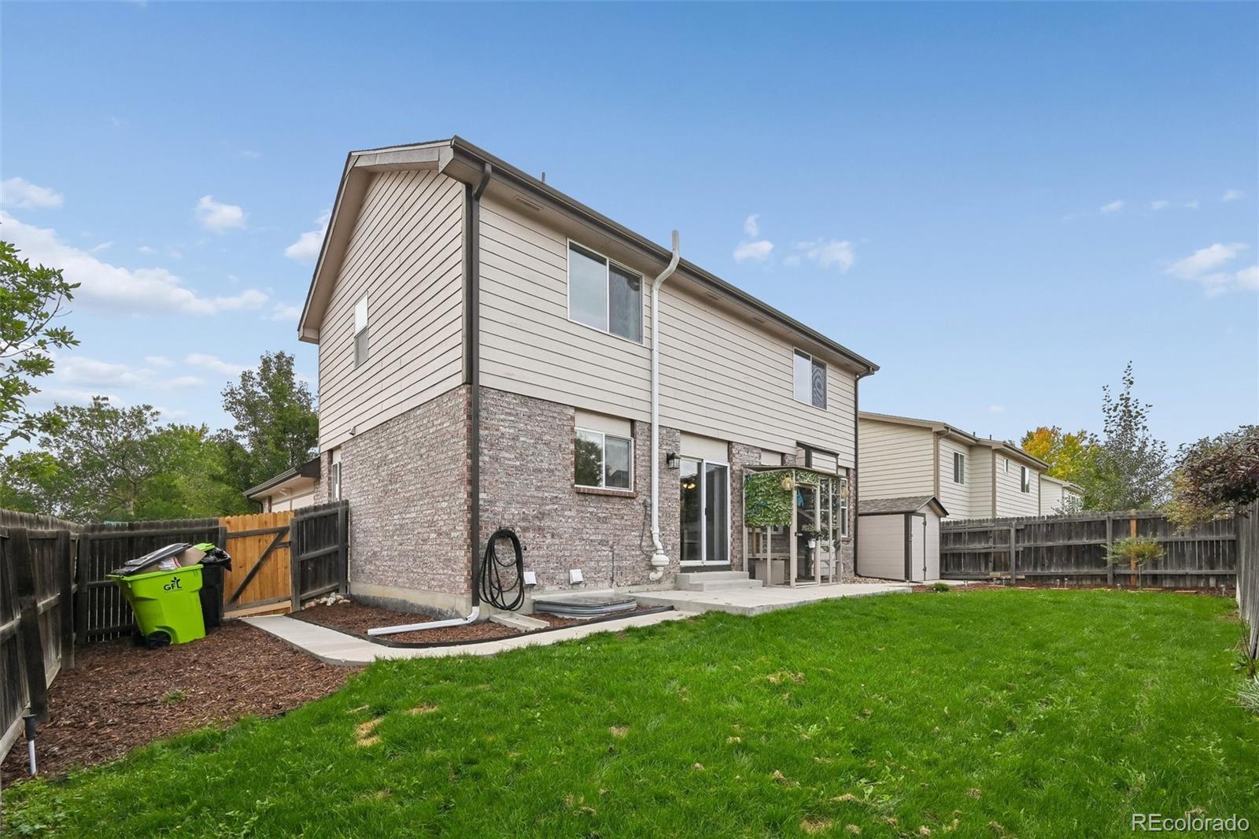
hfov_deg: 104.3
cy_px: 420
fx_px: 489
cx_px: 630
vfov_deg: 81.2
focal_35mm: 14
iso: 400
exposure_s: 1/320
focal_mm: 14
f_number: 11
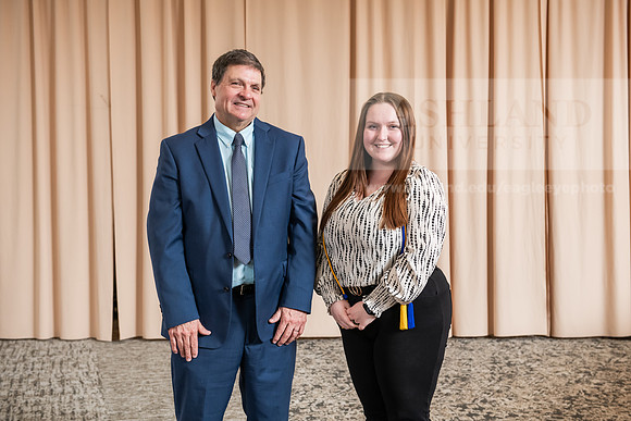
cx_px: 316
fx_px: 964
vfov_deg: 24.6
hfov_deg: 36.2
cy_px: 210
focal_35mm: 55
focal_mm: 55
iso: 1600
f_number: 4.5
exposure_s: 1/200
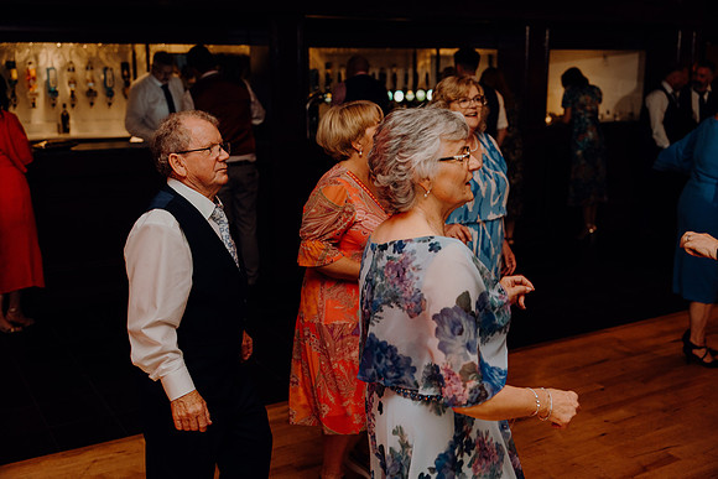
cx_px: 359
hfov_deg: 47.4
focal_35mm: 41
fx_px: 818
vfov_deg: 32.6
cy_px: 240
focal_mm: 41
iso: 1250
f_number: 2.8
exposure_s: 1/160
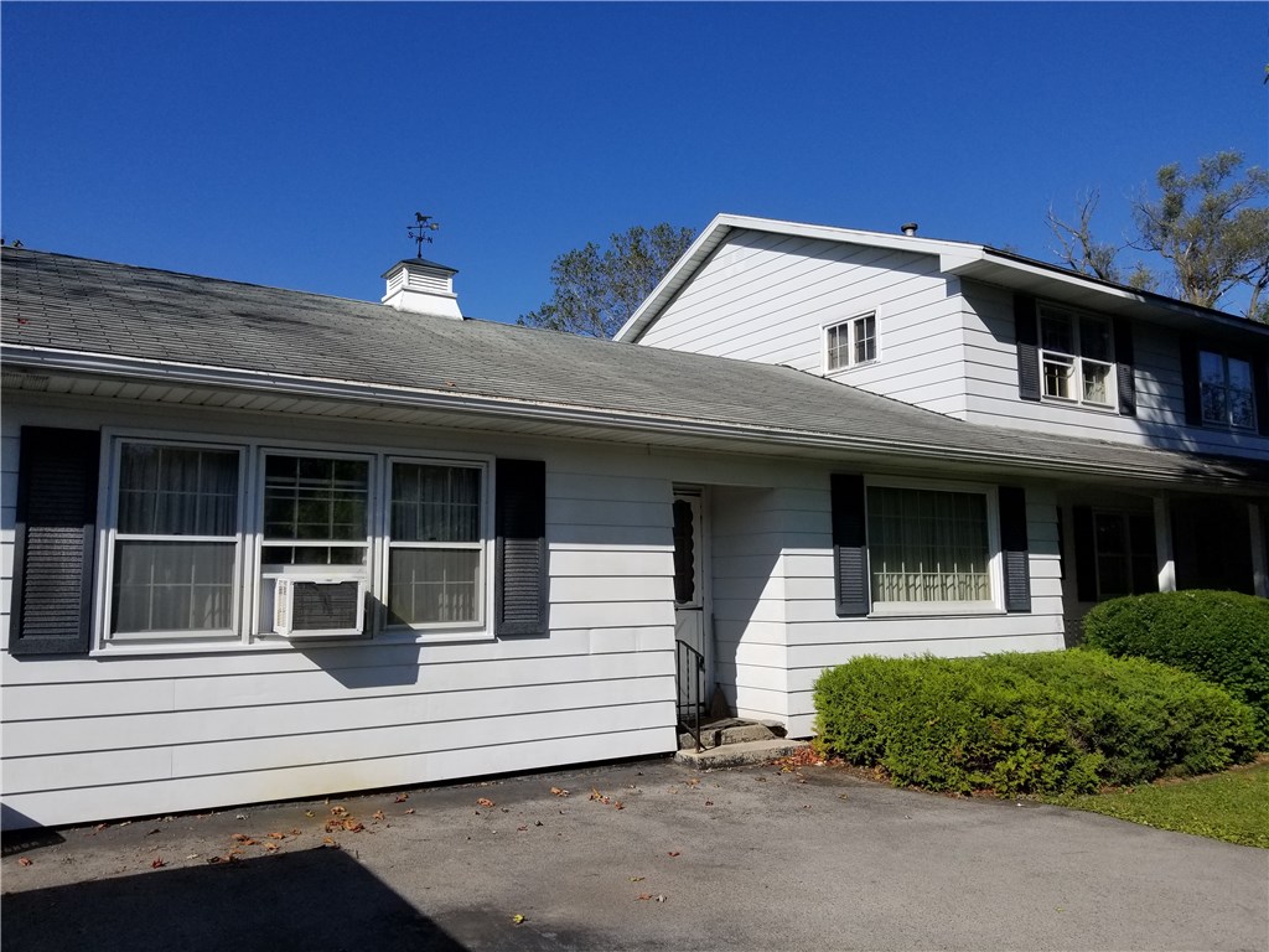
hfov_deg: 67.3
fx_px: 953
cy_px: 476
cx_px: 634
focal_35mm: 26
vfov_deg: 53.1
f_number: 1.7
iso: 50
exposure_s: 1/4464
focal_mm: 4.25
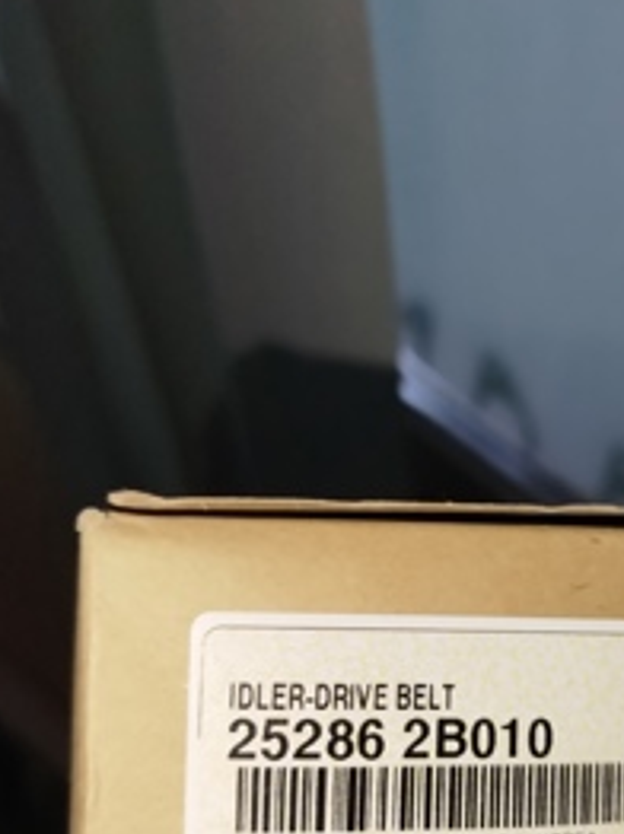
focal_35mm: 44
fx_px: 1059
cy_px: 532
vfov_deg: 42.6
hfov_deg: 32.5
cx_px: 430
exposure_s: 1/50
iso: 125
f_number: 1.7
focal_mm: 5.31
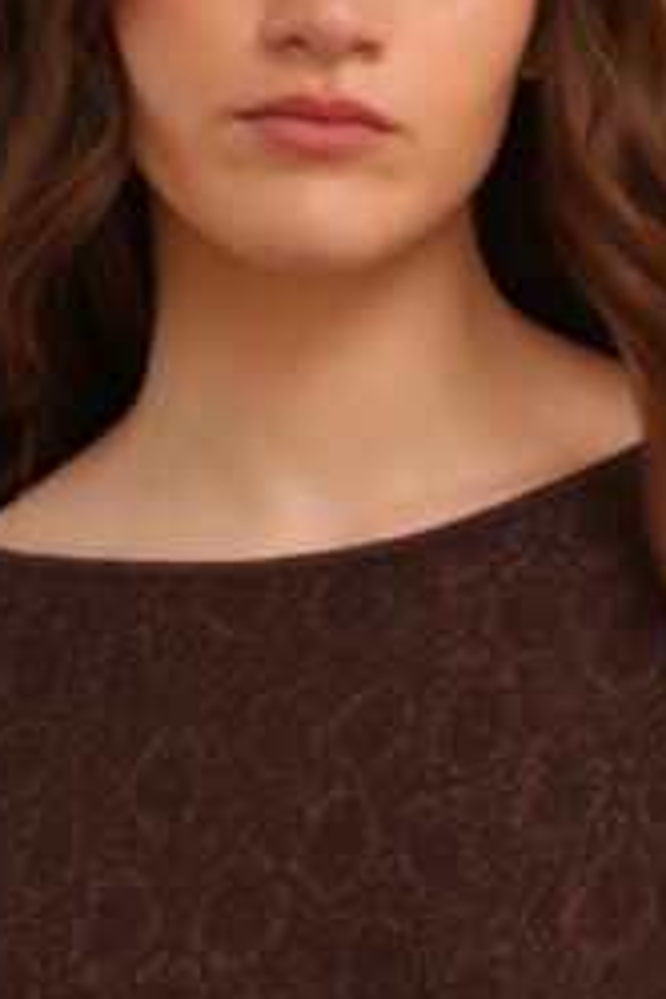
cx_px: 377
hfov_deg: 7.6
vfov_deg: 11.3
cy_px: 830
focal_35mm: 181
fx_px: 5022
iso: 640
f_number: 11
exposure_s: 1/125
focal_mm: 50
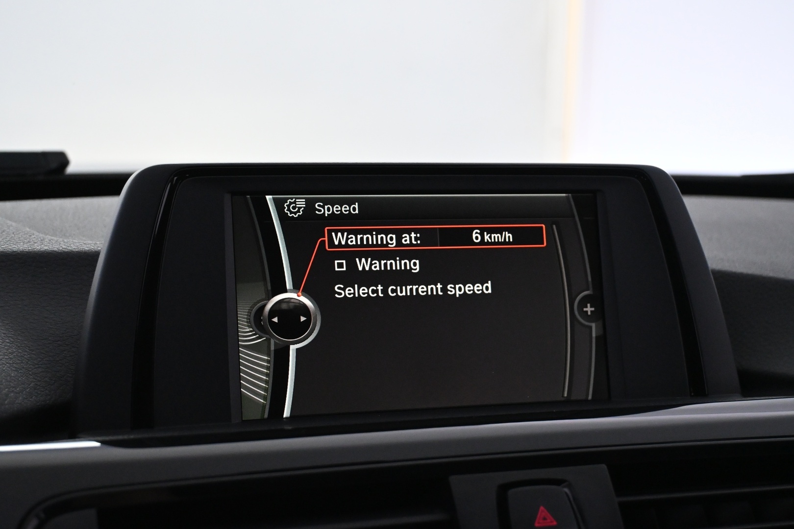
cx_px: 397
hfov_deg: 31.2
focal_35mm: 64
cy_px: 264
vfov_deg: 21.1
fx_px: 1422
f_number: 6
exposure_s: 1/60
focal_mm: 43
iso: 3600
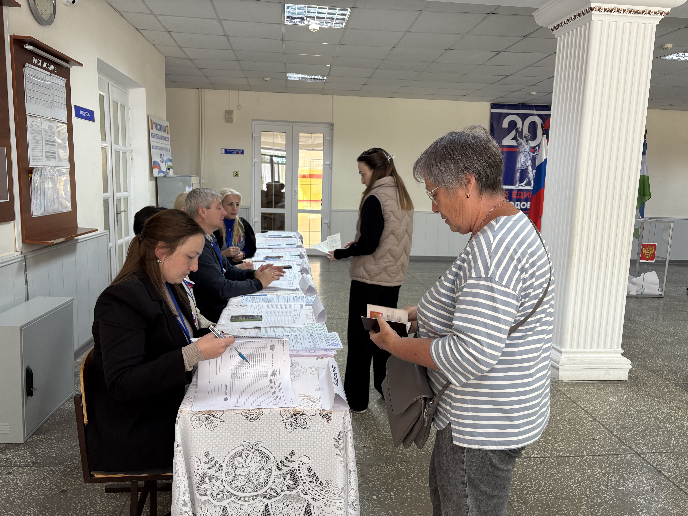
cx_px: 344
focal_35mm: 26
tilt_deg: -7.9
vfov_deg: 53.1
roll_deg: -1.5
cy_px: 258
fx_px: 517
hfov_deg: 67.3
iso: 100
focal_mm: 5.96
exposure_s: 1/50
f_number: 1.6
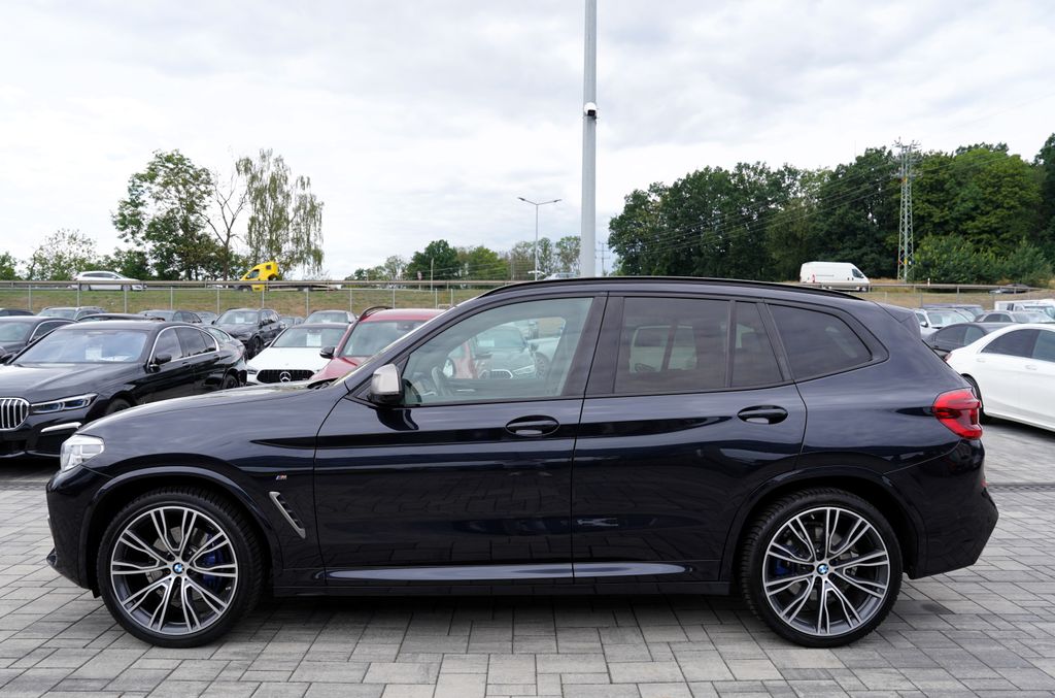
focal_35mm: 25
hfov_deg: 71.7
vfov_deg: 51.0
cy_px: 349
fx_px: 731
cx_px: 528
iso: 100
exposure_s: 1/160
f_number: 6.3
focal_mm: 25
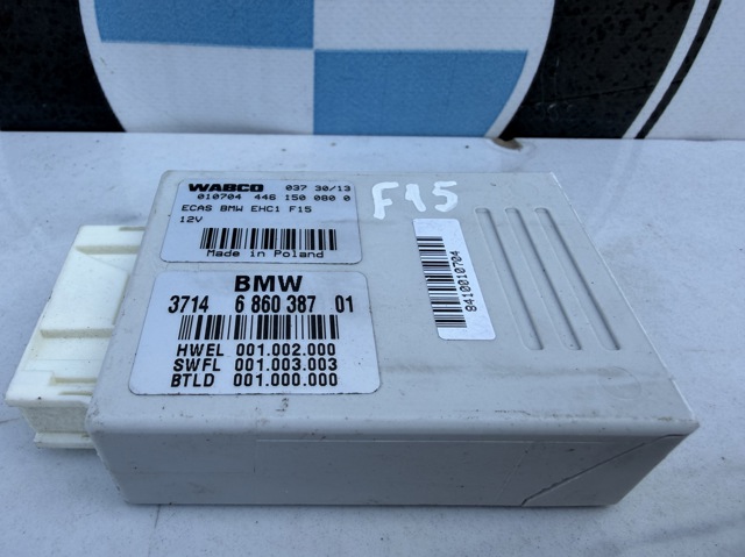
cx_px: 372
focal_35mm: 24
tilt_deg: -42.2
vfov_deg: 56.8
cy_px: 278
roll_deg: +1.0
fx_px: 516
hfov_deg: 71.6
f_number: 2.2
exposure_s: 1/516
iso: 32
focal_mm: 2.22
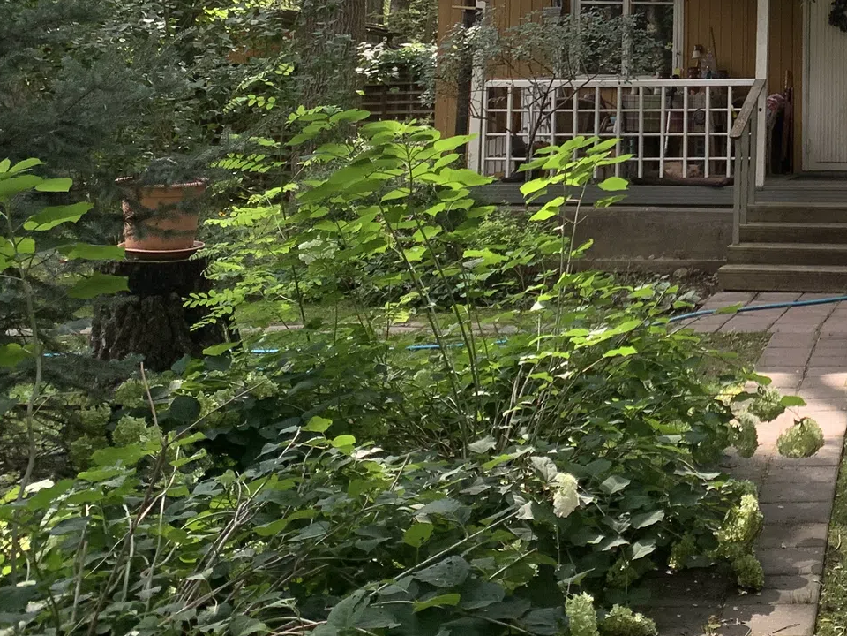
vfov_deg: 21.6
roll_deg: -1.4
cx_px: 857
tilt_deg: +3.3
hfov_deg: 28.0
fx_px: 1590
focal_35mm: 65
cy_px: -42
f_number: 1.8
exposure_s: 1/656
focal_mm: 4.25
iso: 25
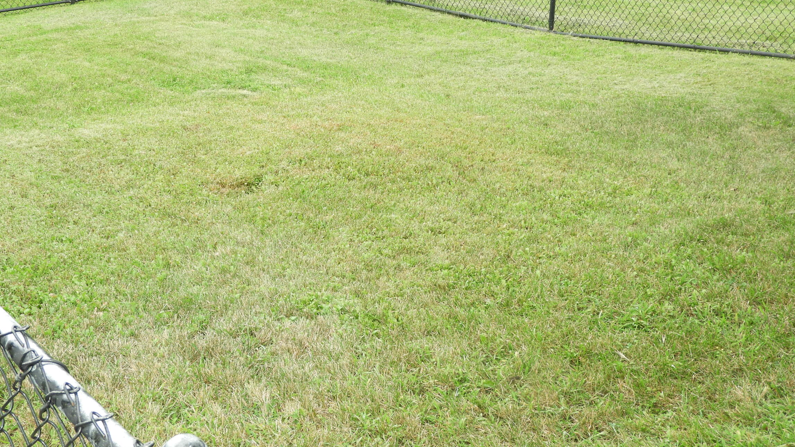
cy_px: 201
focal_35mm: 57
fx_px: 1201
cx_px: 348
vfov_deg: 21.1
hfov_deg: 36.6
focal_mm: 7.2
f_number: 3.8
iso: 140
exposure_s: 1/80
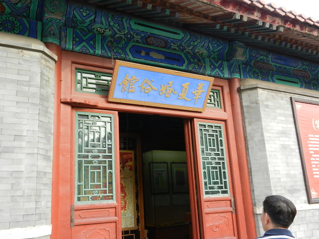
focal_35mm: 33
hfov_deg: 55.4
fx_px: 304
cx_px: 160
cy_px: 120
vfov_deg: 42.9
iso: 220
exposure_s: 1/250
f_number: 3.8
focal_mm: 5.9
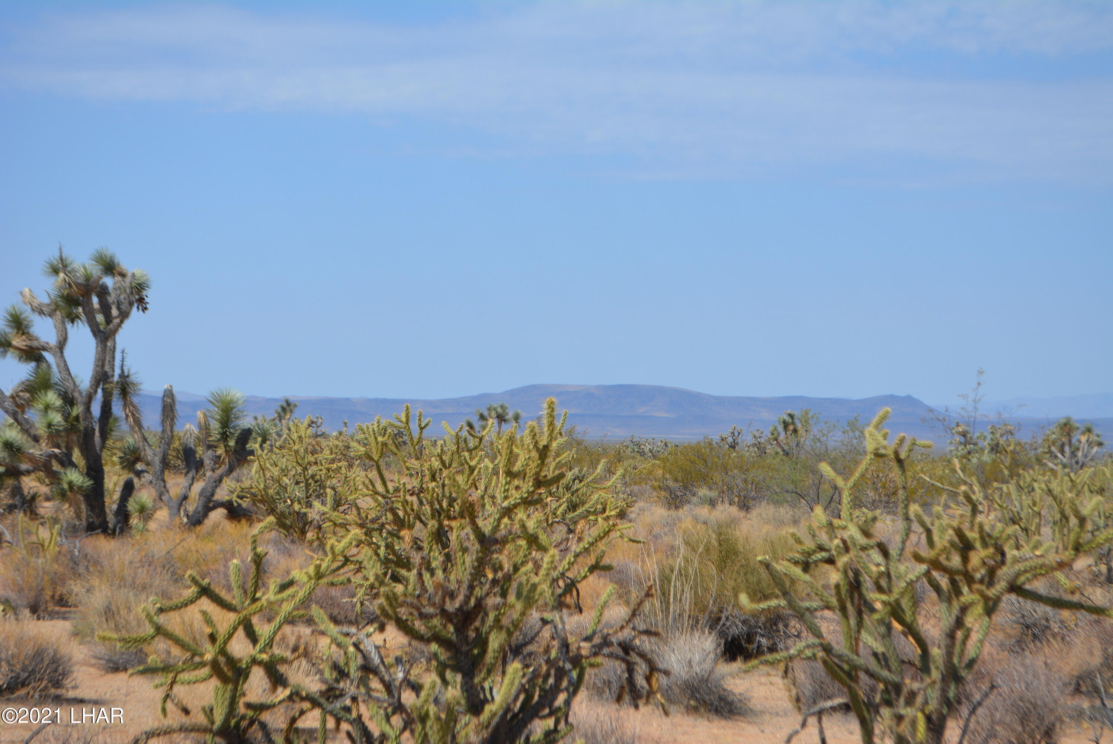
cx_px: 556
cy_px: 372
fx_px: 2553
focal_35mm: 82
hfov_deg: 24.6
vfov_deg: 16.6
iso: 400
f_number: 7.1
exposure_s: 1/2000
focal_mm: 55
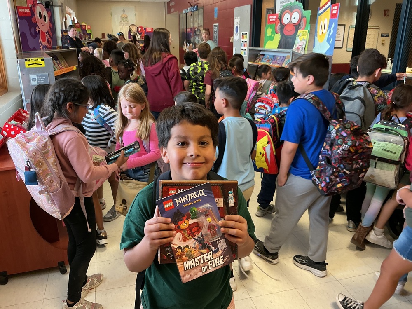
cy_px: 154
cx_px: 206
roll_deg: -0.7
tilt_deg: -19.0
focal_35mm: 29
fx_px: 345
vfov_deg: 48.2
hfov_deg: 61.7
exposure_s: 1/60
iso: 80
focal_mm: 3
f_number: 1.8
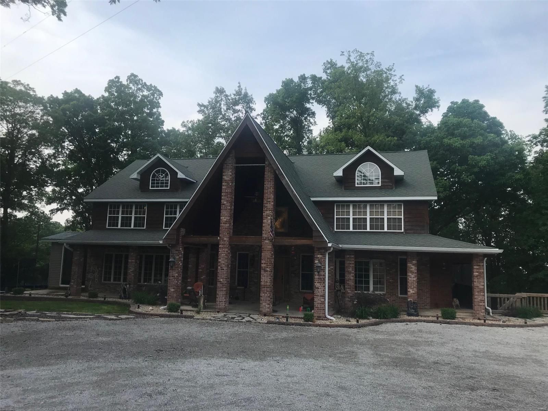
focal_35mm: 28
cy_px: 206
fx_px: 443
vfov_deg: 49.7
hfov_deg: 63.4
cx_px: 274
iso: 20
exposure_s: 1/1140
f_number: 1.8
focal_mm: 3.99
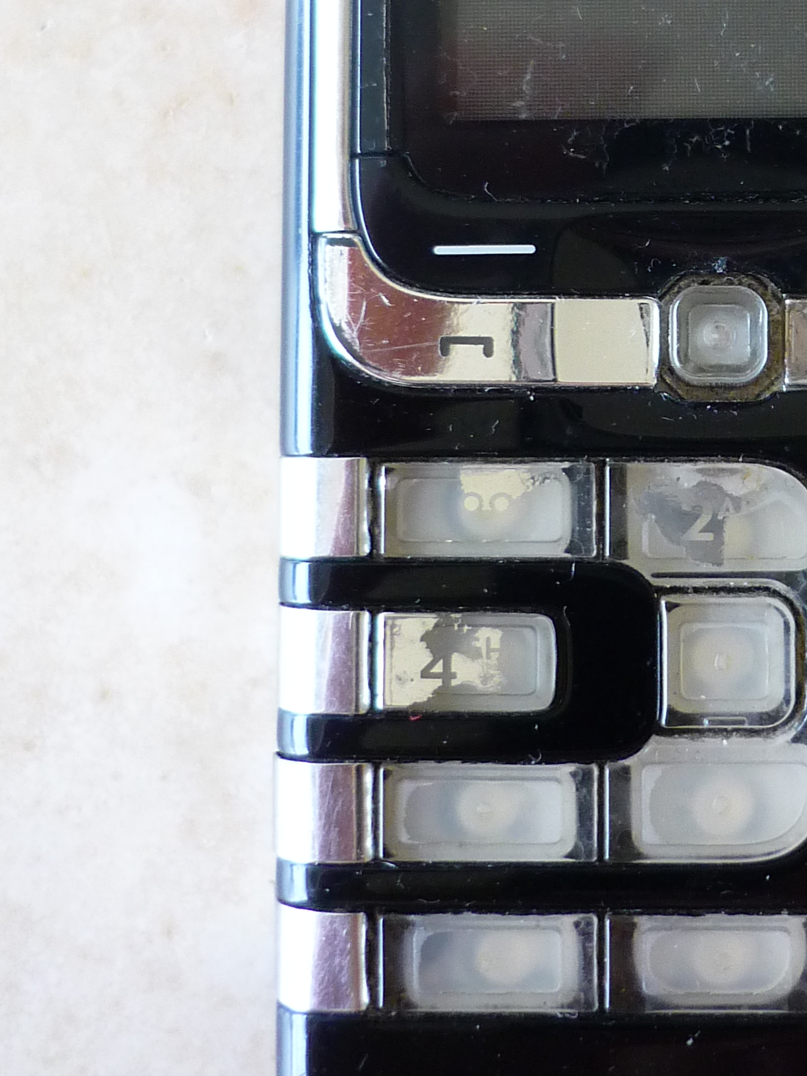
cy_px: 193
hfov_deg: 21.8
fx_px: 2052
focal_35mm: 66
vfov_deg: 28.7
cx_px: 725
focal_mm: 5.5
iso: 200
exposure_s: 1/60
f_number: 2.8
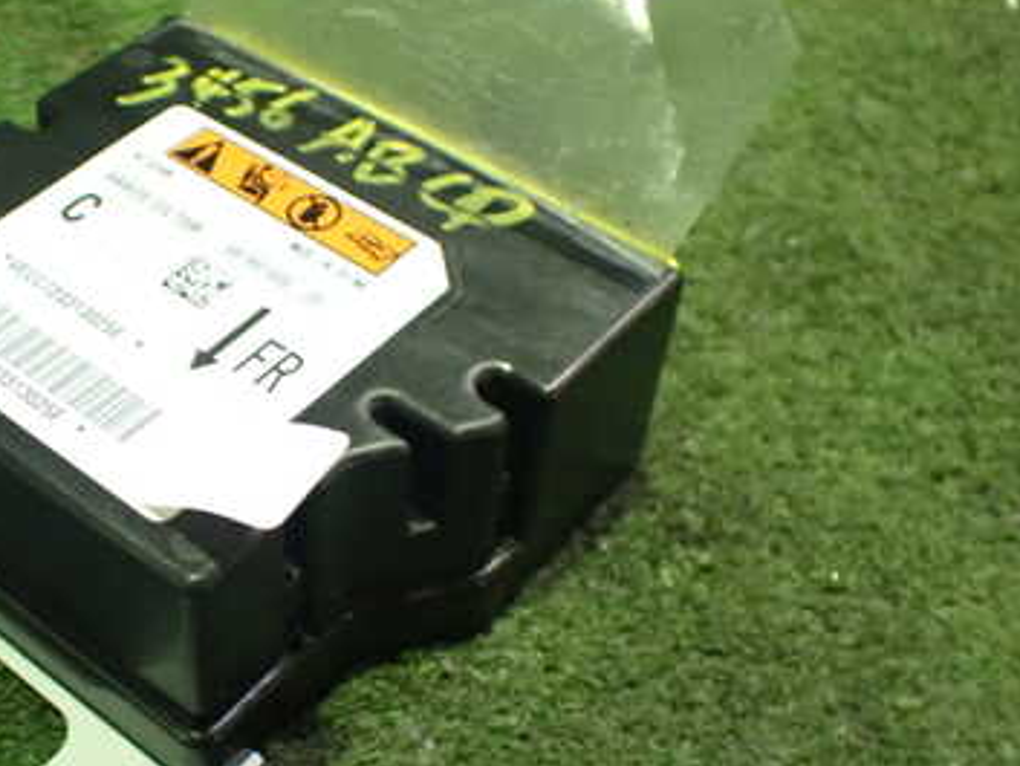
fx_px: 1503
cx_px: 202
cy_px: 428
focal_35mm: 51
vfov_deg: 28.6
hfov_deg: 36.2
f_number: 2.3
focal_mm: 5.4
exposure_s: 1/30
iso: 800
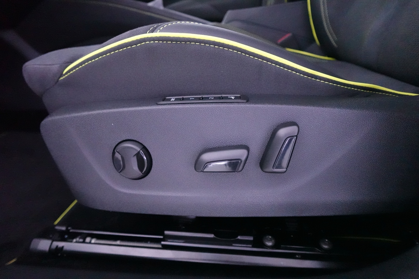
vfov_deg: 61.9
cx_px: 210
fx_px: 233
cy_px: 140
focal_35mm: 20
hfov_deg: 84.0
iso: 6400
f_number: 2
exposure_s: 1/60
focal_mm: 7.6
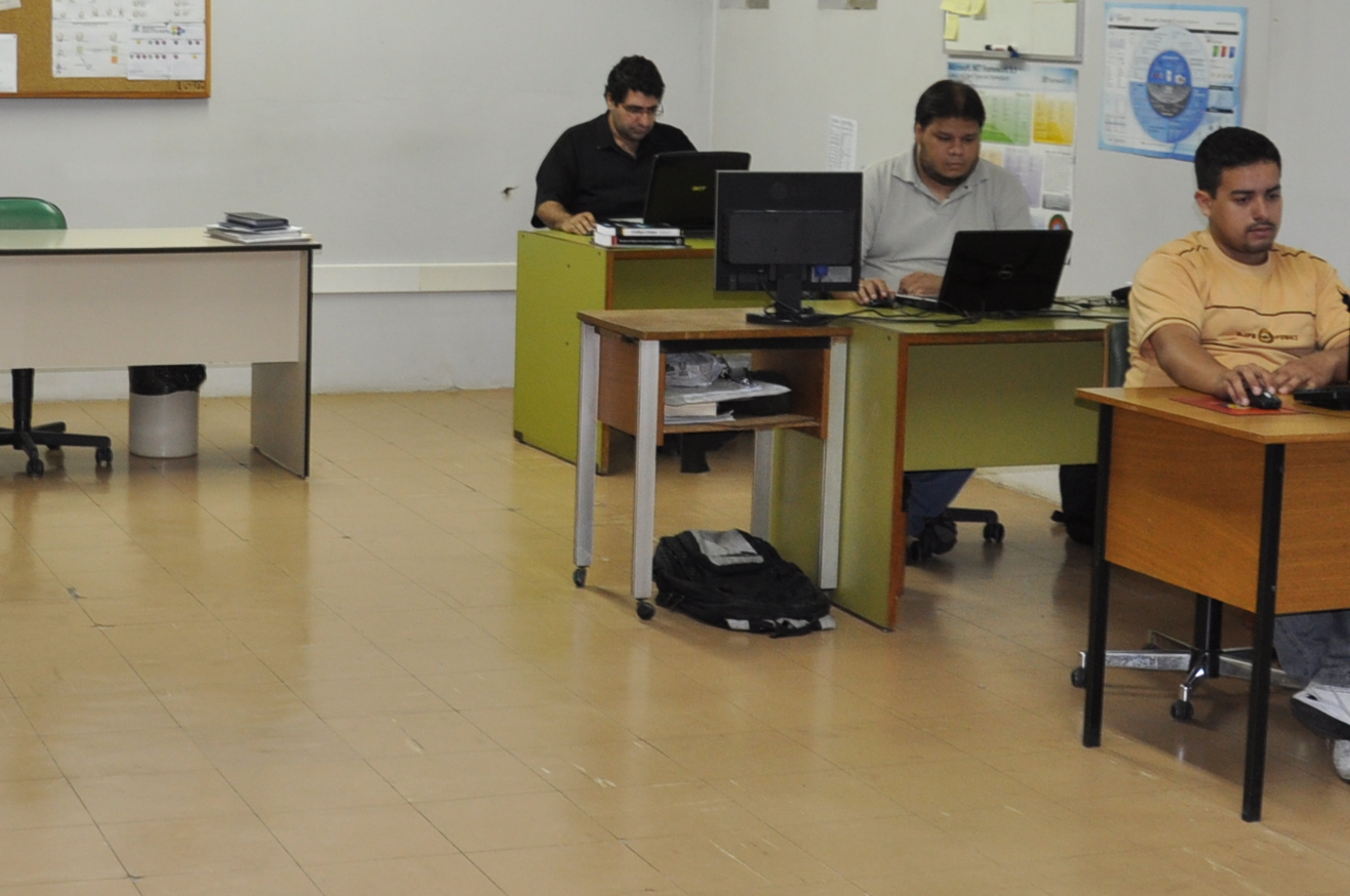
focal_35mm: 66
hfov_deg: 29.8
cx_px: 266
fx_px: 2472
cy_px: 208
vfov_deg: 20.4
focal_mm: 18
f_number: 4
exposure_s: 1/30
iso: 400
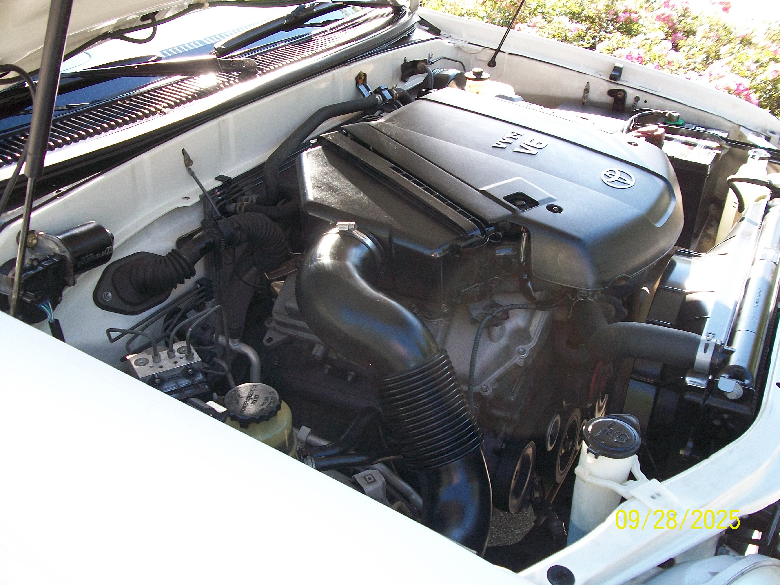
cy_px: 292
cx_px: 390
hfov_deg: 56.8
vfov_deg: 44.2
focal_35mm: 32
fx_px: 721
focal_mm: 5.7
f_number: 2.9
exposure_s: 1/100
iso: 80
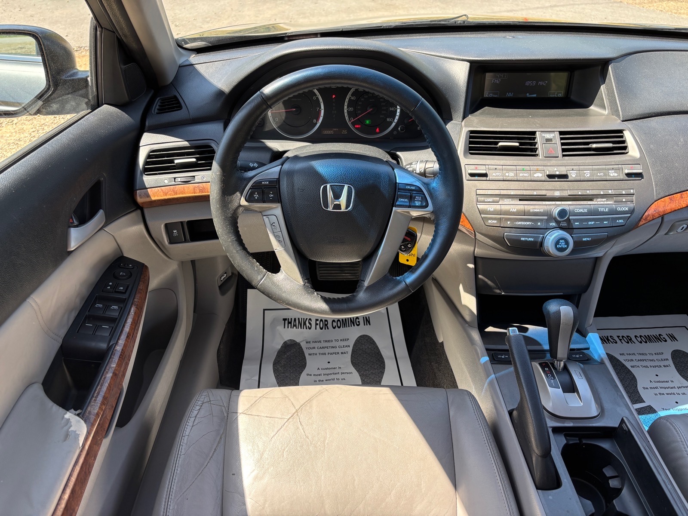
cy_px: 258
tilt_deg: -30.8
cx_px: 344
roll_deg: +2.5
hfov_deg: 67.3
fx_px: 517
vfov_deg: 53.1
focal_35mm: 26
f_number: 1.6
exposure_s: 1/222
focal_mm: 5.96
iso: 50
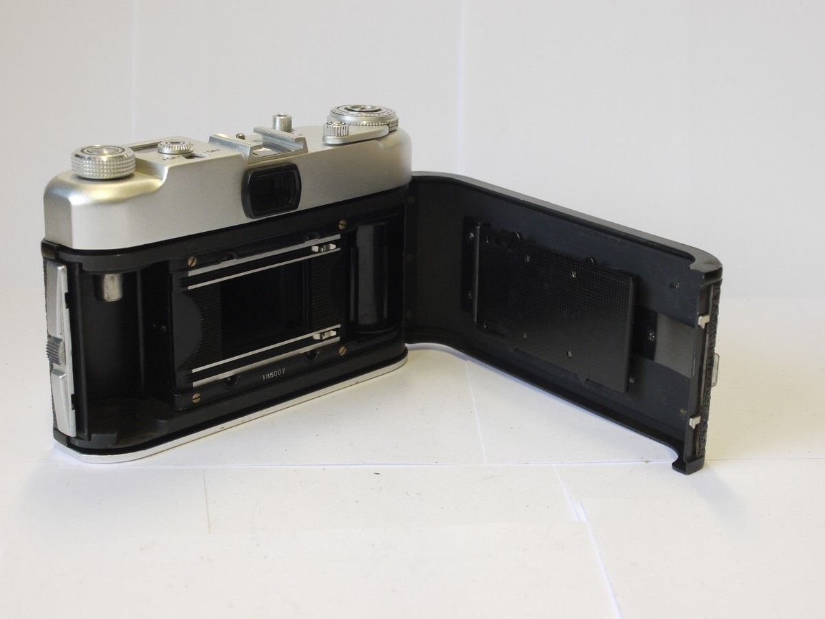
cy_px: 310
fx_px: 1430
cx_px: 412
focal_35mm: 60
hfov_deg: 32.2
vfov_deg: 24.4
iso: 400
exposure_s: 1/30
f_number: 8
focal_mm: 30
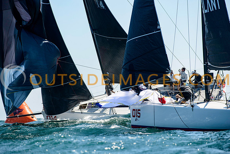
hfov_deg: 10.3
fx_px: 1278
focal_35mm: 200
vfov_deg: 6.9
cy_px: 77
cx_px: 115
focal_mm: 200
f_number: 5.6
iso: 250
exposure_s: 1/1250
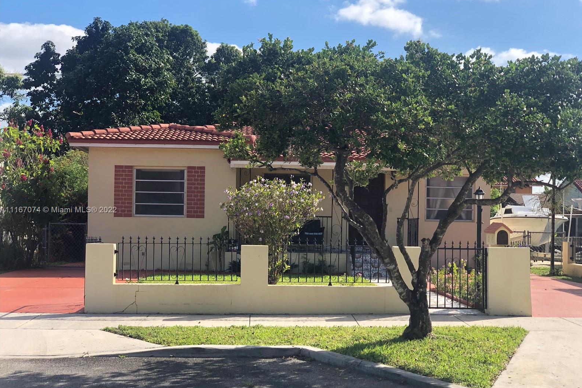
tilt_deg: +0.9
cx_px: 295
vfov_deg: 24.6
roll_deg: +0.0
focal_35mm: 55
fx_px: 889
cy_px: 210
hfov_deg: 36.2
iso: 16
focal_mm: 6
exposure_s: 1/704
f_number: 2.4
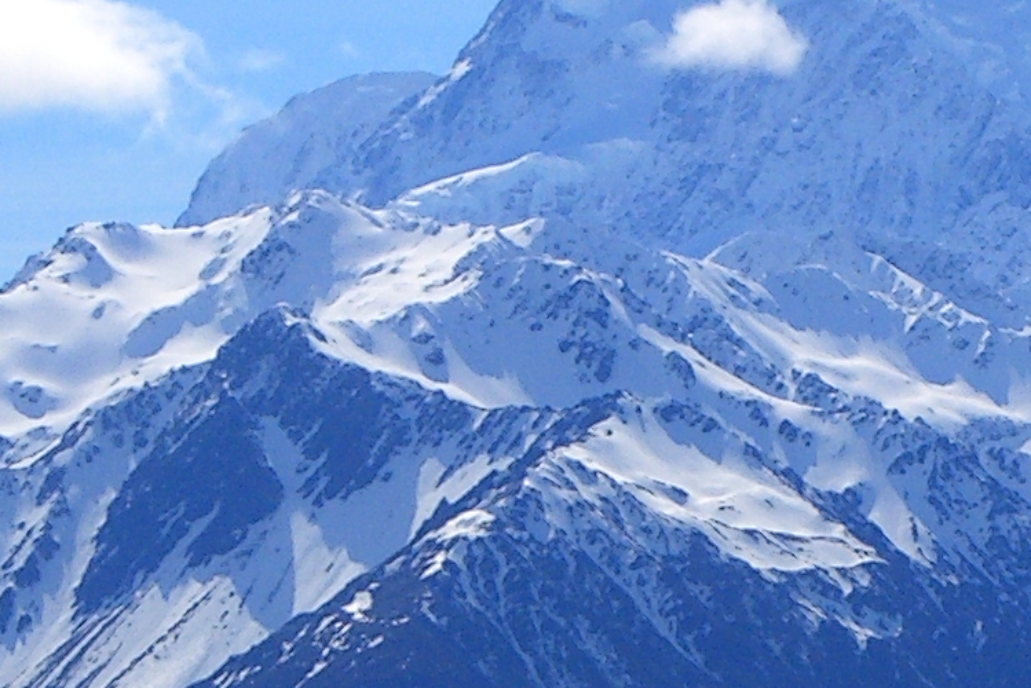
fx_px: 13923
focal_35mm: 486
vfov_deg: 2.8
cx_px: 1306
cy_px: 304
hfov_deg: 4.2
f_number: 14.8
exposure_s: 1/125
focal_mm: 23.7
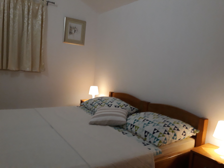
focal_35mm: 27
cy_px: 84
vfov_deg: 51.4
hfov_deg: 65.3
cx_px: 112
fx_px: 175
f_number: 1.7
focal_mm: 3.71
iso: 250
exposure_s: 1/50
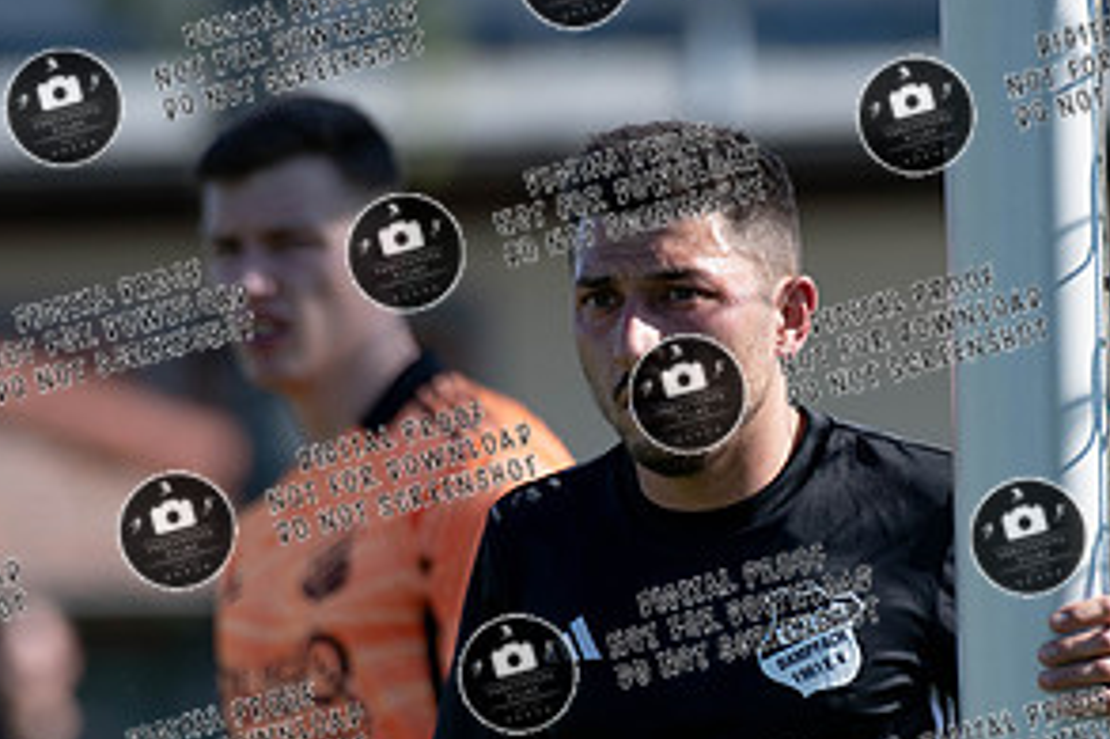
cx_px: 765
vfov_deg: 1.7
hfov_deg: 2.5
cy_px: 582
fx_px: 25052
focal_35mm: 813
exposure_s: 1/1600
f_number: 5.6
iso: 400
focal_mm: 410
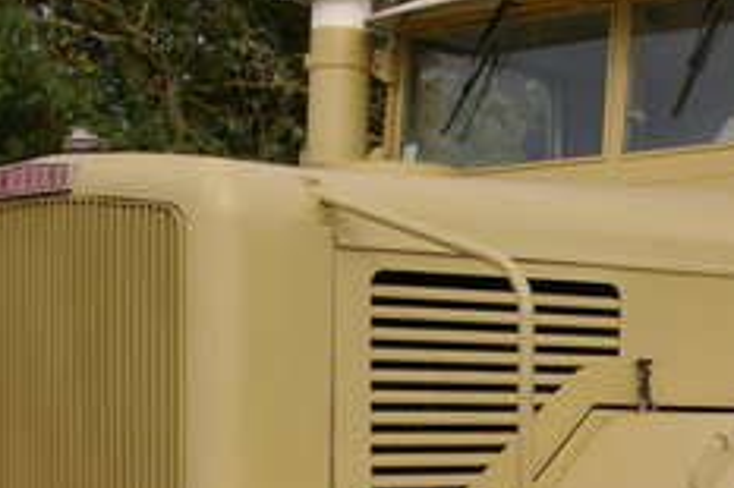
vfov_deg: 12.5
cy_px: 458
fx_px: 2200
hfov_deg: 18.5
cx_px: 720
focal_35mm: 108
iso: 200
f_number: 11
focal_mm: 24
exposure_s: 1/180
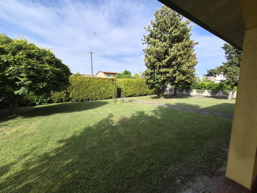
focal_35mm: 13
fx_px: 97
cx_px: 128
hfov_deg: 106.2
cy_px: 96
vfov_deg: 89.9
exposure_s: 1/1400
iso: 50
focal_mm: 2.2
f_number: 2.2
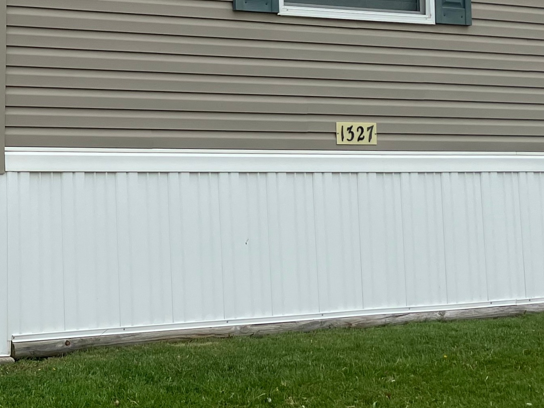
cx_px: -25
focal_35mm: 82
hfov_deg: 22.7
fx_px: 1289
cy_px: 43
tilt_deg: +4.8
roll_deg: -1.7
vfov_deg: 17.7
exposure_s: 1/1215
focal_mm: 3.99
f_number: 1.8
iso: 32
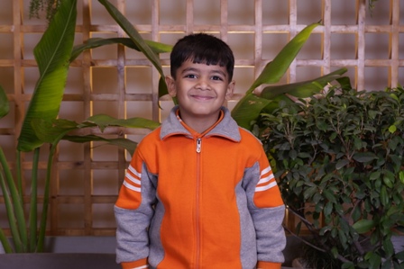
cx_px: 202
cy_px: 134
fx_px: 685
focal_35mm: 61
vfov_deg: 22.3
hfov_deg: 32.9
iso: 500
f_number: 4.5
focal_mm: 41
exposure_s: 1/125
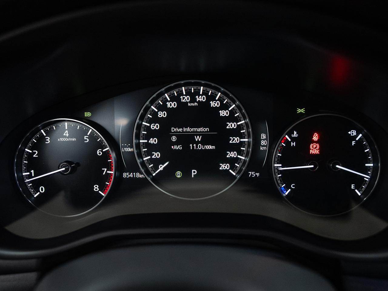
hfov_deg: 64.3
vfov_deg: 50.5
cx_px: 194
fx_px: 309
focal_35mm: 28
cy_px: 146
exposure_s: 1/40
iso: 1000
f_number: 3.5
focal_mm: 24
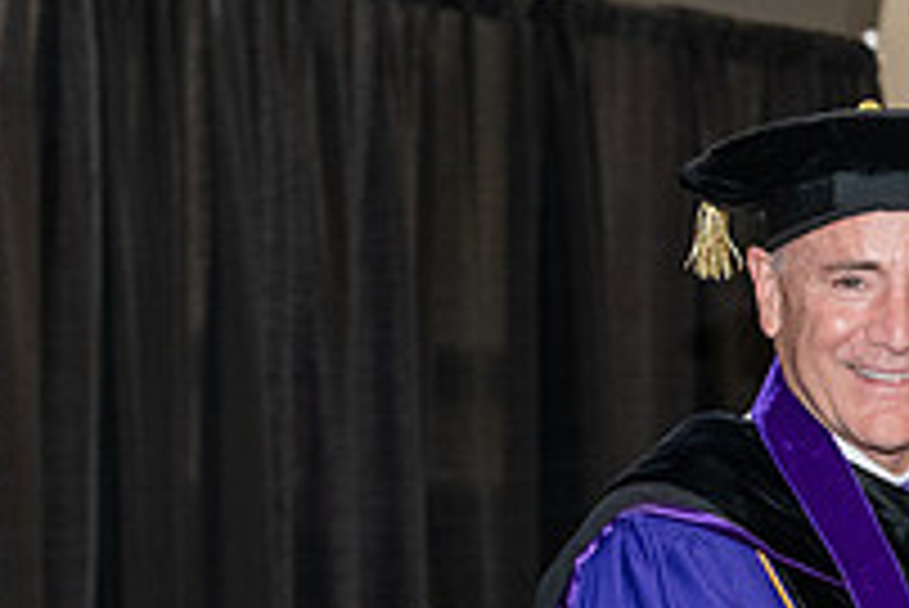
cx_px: 1170
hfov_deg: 10.0
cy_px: 529
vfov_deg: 6.8
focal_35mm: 201
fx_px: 5079
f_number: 5.6
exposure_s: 1/200
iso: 2500
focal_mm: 70
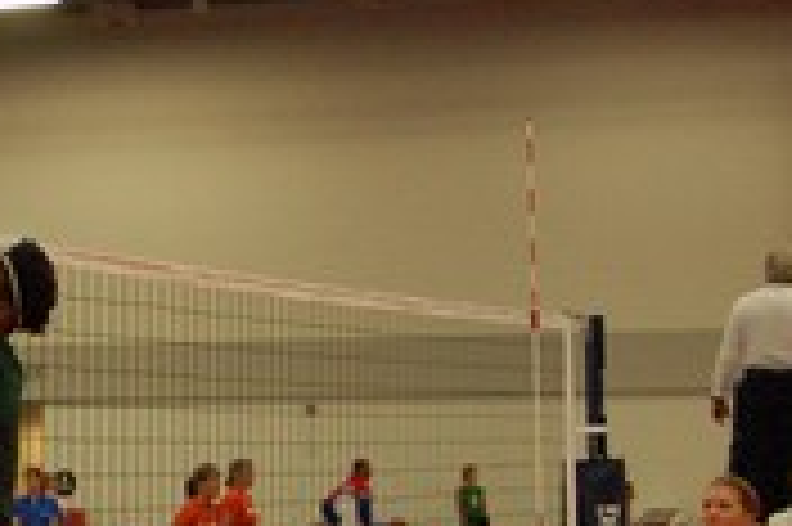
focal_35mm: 143
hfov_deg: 13.8
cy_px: 148
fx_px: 3143
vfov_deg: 9.6
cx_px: -234
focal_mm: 28
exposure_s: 1/320
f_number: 3.3
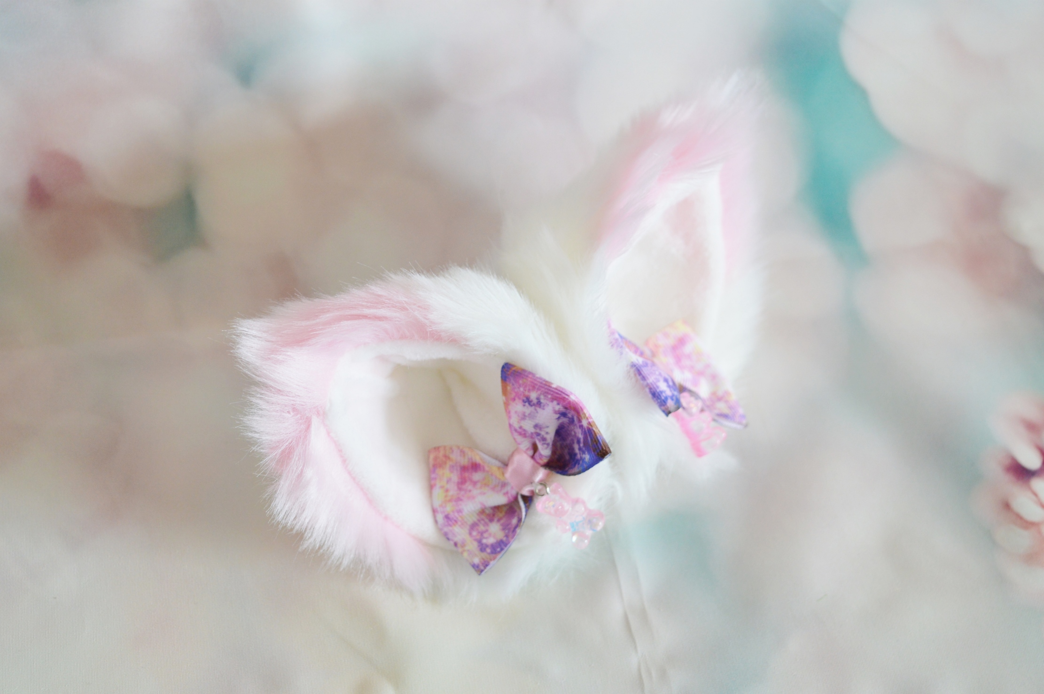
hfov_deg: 33.4
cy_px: 347
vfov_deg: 22.6
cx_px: 522
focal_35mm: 60
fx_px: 1738
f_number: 5.6
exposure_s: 1/125
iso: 400
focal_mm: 40
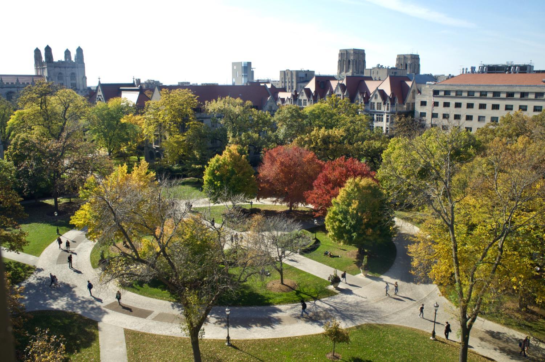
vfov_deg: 43.5
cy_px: 181
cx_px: 272
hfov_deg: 62.0
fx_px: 454
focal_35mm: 30
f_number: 13
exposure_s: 1/100
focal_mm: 20
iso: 200
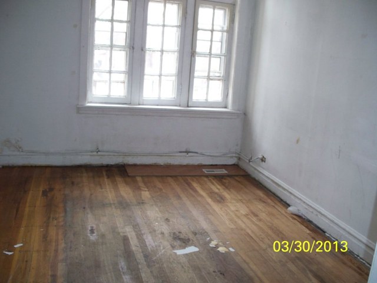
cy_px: 142
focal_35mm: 37
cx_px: 188
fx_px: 403
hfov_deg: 50.1
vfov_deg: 38.7
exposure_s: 1/50
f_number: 3.4
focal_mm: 7.9
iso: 200
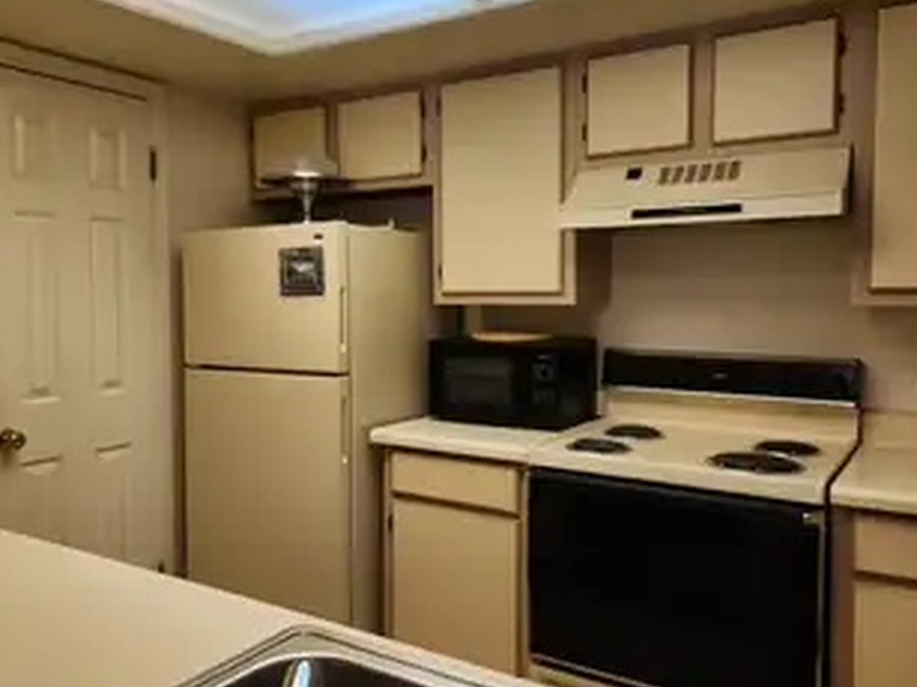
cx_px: 433
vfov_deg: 46.7
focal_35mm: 30
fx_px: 794
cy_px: 326
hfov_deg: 59.9
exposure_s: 1/120
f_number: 1.8
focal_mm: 5.4
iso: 64
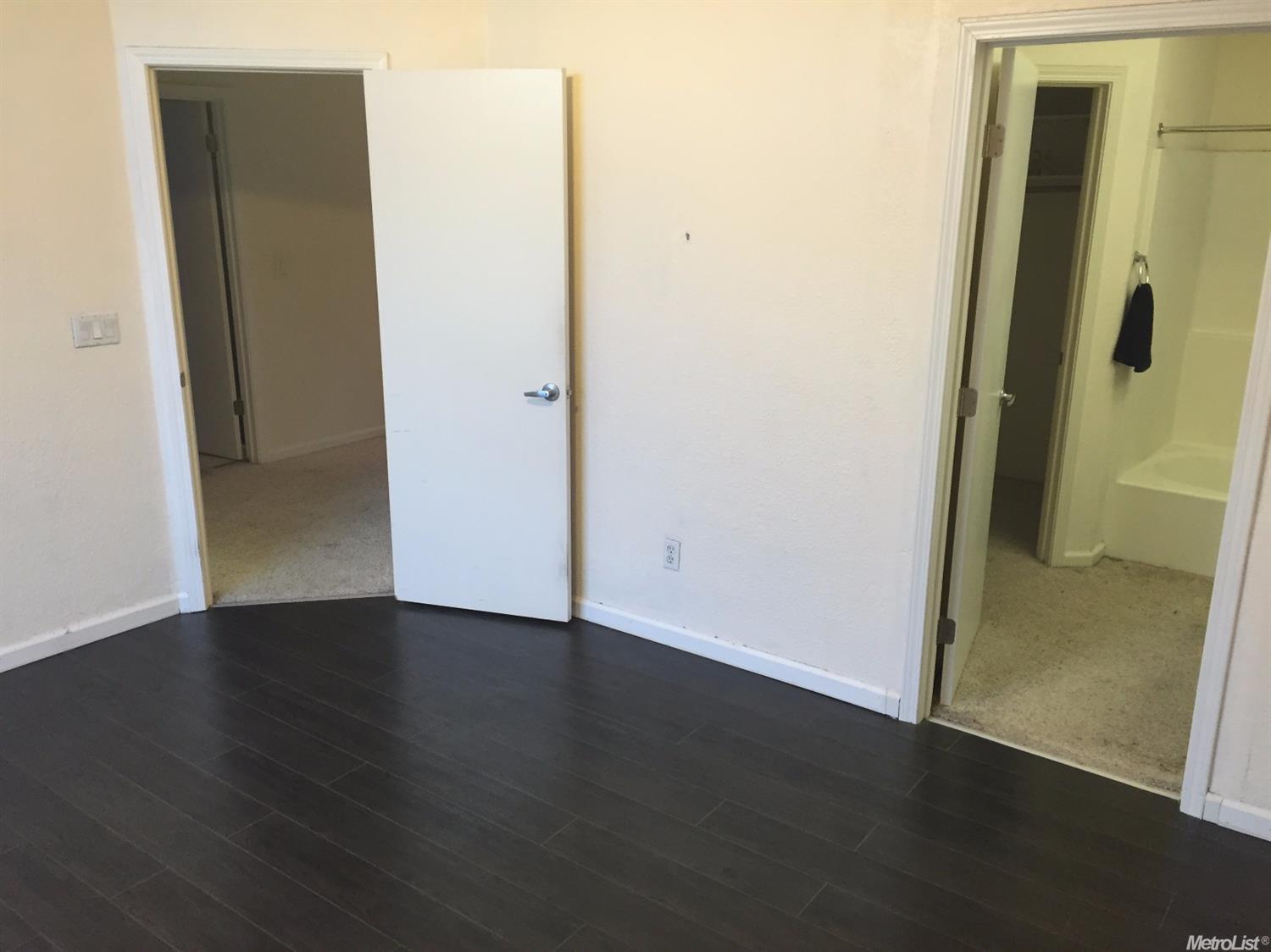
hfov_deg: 61.7
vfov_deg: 48.2
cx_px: 636
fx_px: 1064
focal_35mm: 29
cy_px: 476
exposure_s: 1/30
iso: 100
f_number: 2.2
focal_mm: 4.15
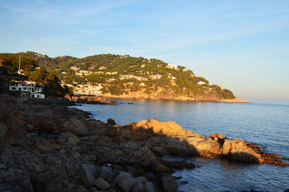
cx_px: 144
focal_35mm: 39
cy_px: 96
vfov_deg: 34.1
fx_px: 312
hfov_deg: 49.6
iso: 320
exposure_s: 1/125
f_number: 9
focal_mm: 26
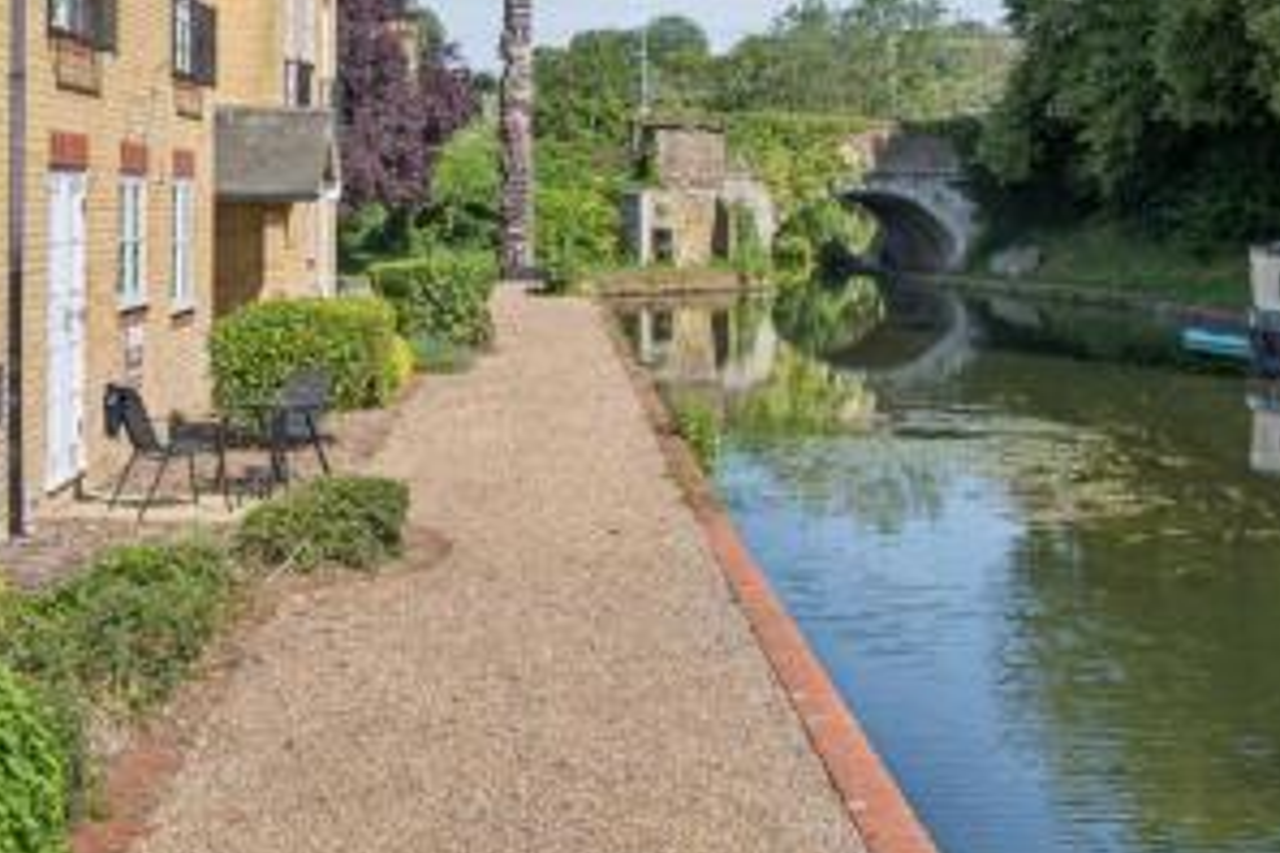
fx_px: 1991
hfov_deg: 35.5
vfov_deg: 23.9
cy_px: 196
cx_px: 513
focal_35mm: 56
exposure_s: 1/1000
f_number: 5.6
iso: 200
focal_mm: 35
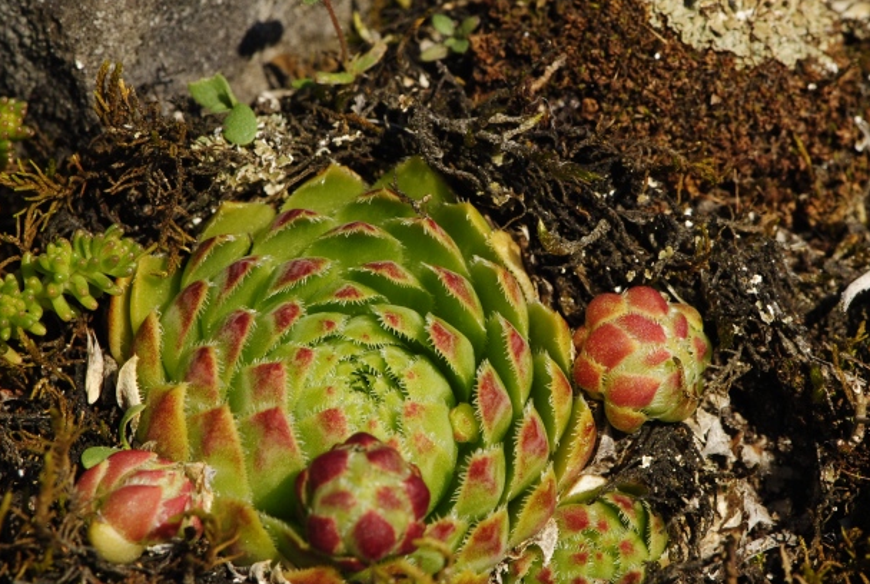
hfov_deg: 12.2
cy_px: 275
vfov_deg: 8.2
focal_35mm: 168
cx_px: 542
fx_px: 4060
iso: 200
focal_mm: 85
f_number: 13
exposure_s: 1/250
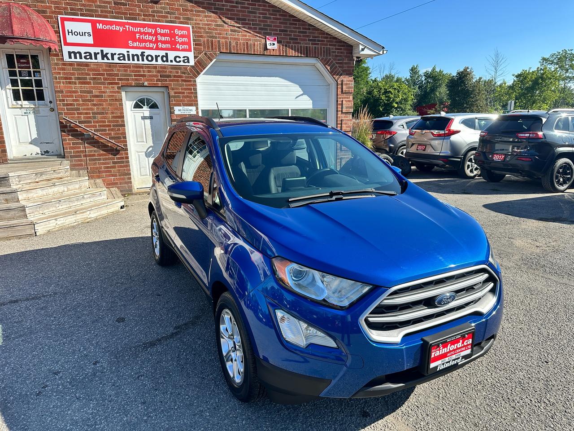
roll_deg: +1.6
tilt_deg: -13.0
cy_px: 216
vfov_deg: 56.8
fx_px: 398
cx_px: 287
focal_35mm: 24
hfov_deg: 71.6
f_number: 1.78
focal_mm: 6.86
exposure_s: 1/2155
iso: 80
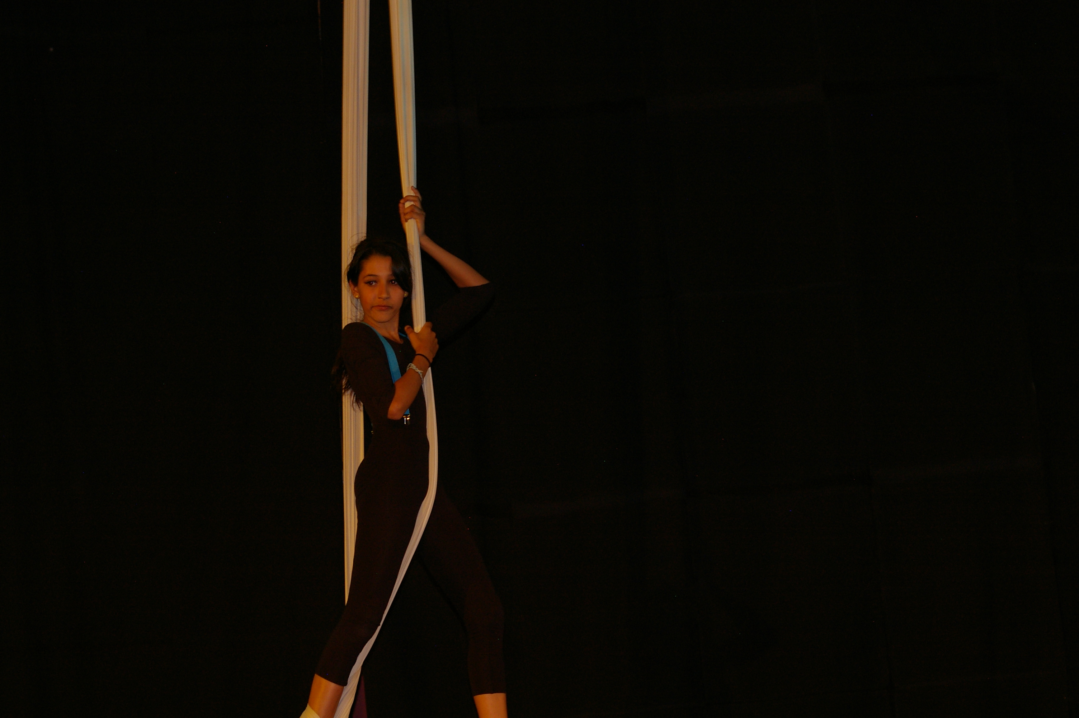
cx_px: 540
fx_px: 3369
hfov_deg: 18.2
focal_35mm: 112
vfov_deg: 12.2
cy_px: 359
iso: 400
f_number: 4.5
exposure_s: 1/90
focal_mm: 75
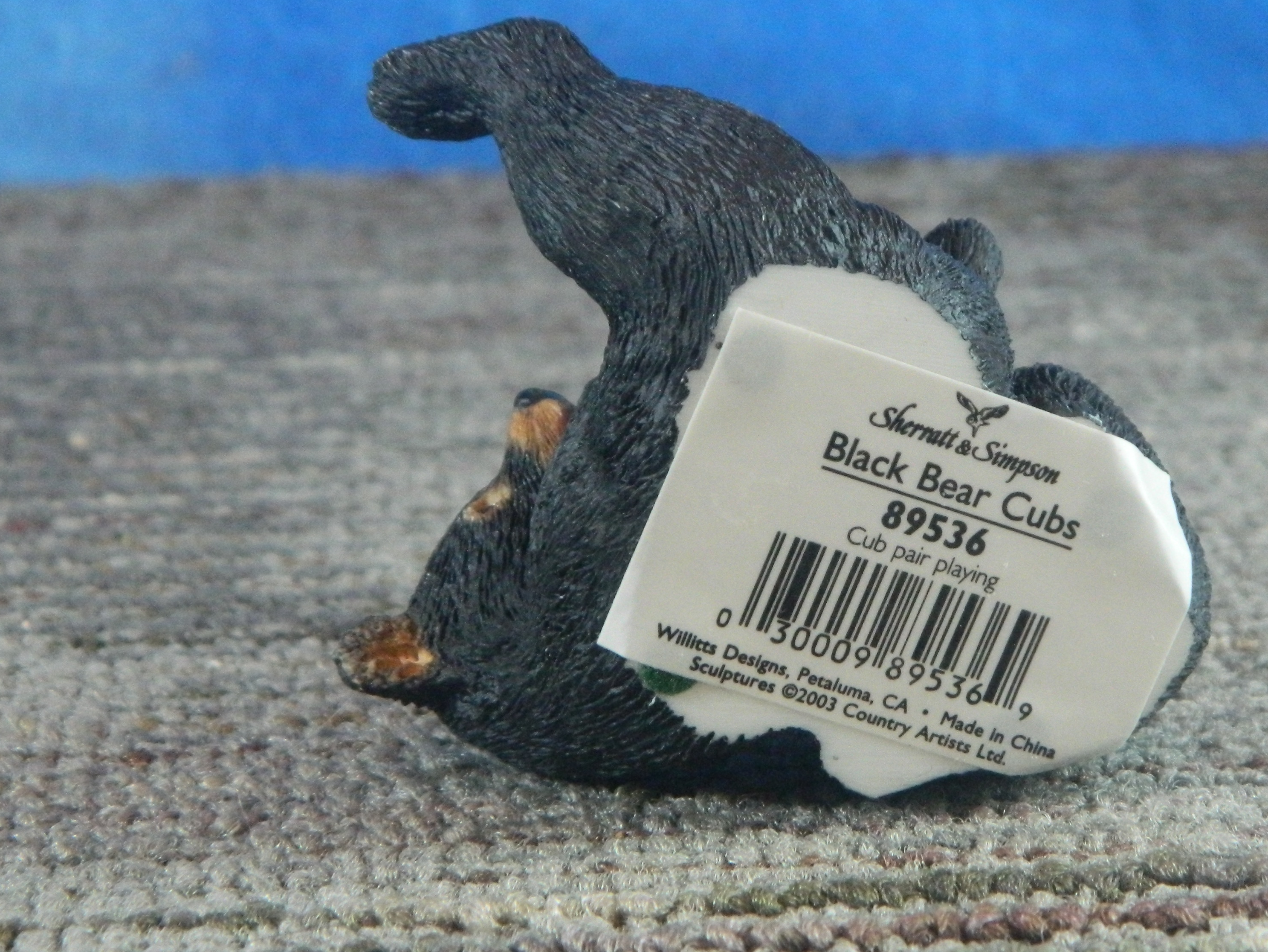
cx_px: 884
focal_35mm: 122
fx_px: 4469
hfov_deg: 16.1
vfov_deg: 12.1
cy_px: 451
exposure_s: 1/20
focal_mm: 15.1
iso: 400
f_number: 4.2
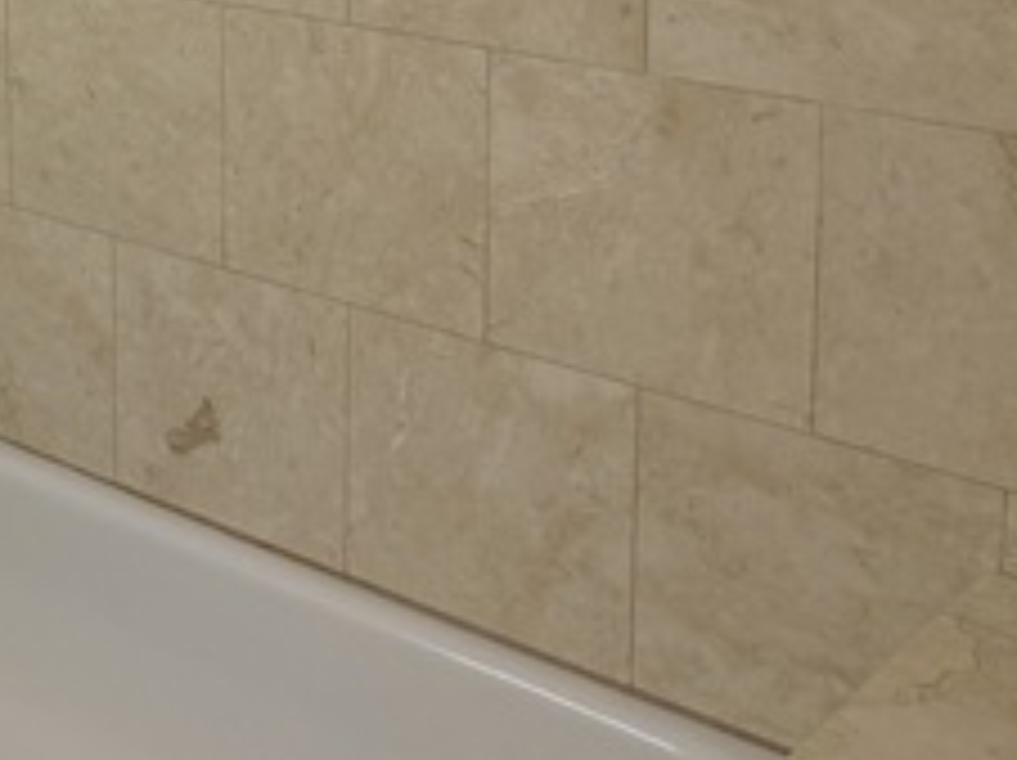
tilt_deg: -8.1
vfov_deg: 20.1
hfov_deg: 24.3
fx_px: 1996
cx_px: -364
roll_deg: +2.7
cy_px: -184
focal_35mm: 68
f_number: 1.78
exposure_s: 1/120
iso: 160
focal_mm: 6.76
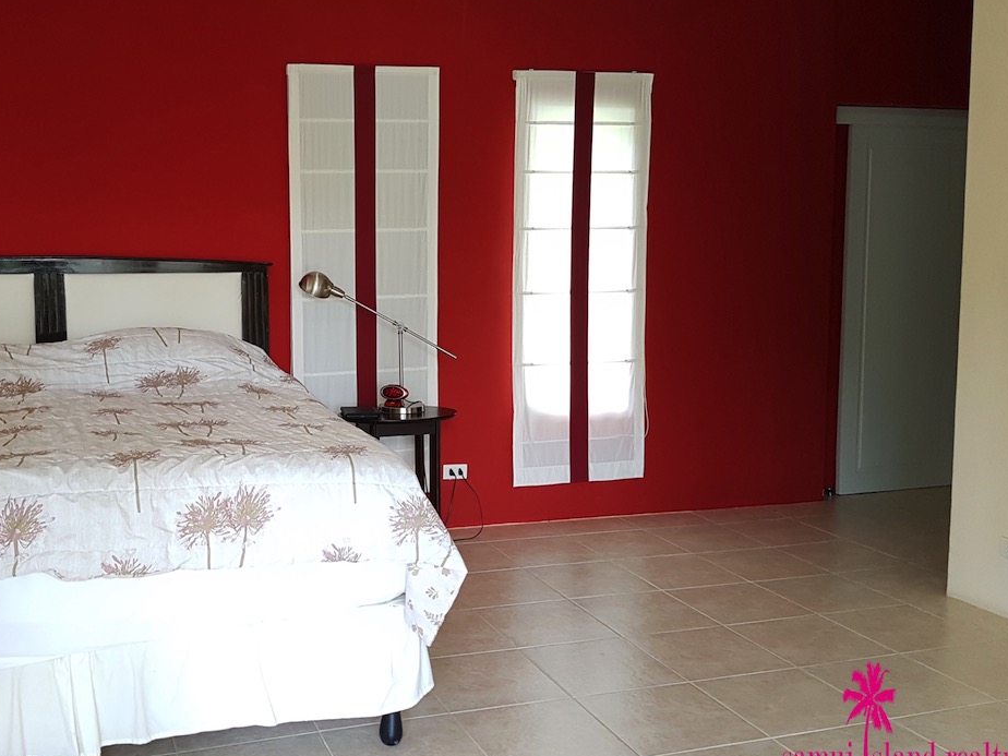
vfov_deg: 39.6
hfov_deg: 50.6
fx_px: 1048
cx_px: 350
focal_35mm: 36
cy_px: 336
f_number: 1.7
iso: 125
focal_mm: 4.2
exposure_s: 1/50
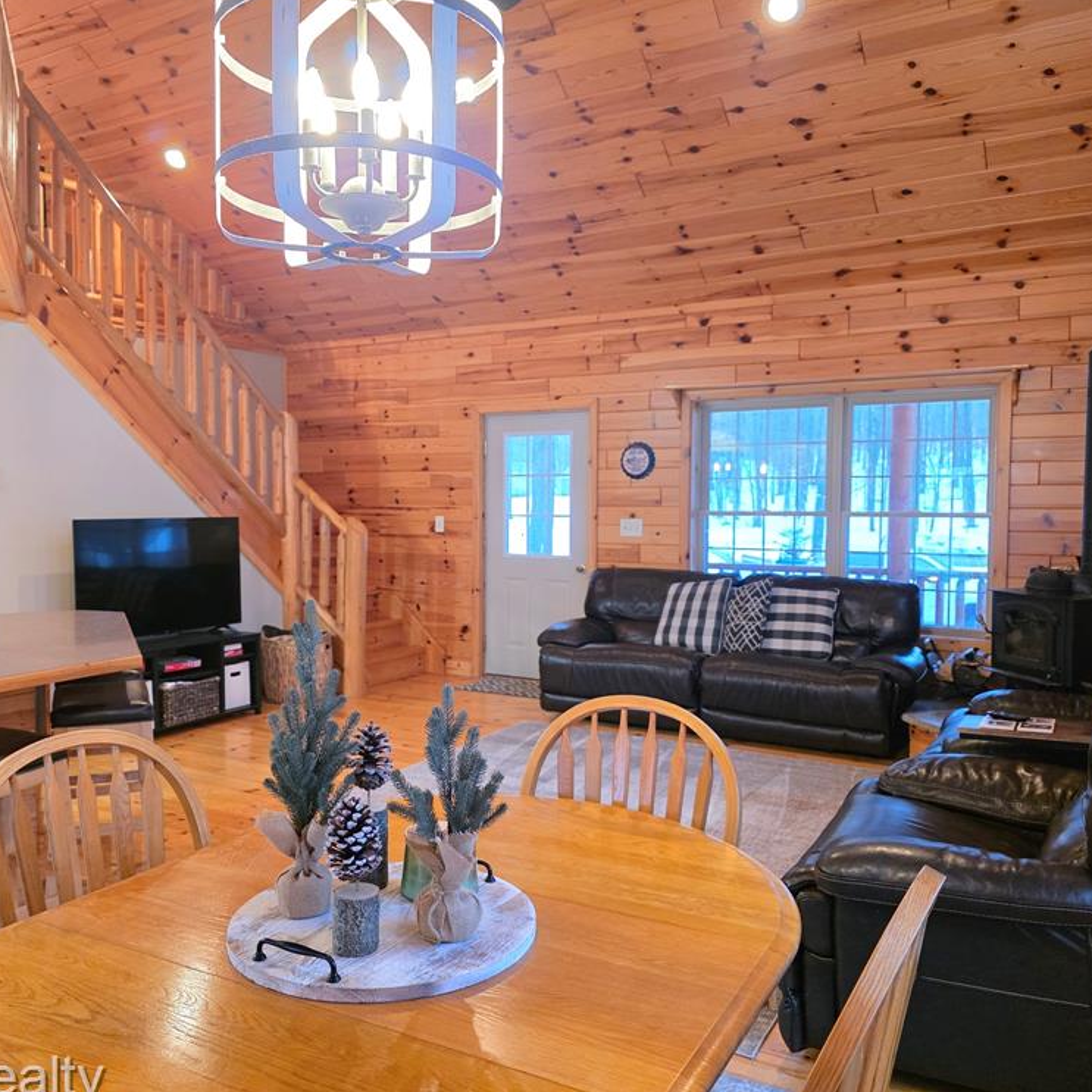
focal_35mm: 28
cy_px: 553
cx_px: 503
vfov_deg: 57.3
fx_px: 999
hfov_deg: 57.2
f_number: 1.7
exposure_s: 1/120
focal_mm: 6.3
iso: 2000
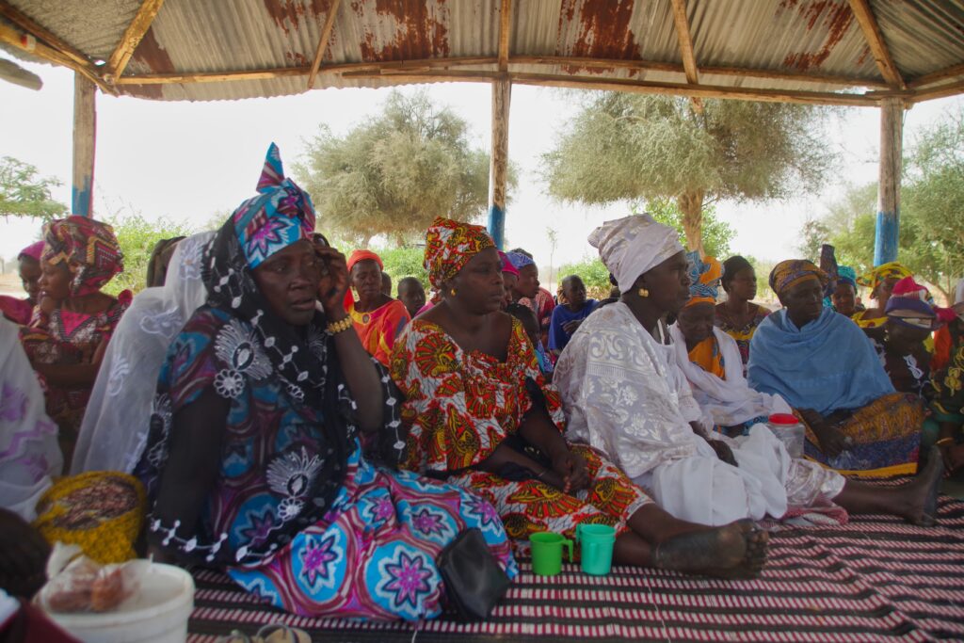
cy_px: 322
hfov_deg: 67.4
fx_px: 723
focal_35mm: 27
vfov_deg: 47.9
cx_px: 482
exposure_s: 1/200
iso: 200
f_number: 4
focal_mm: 18
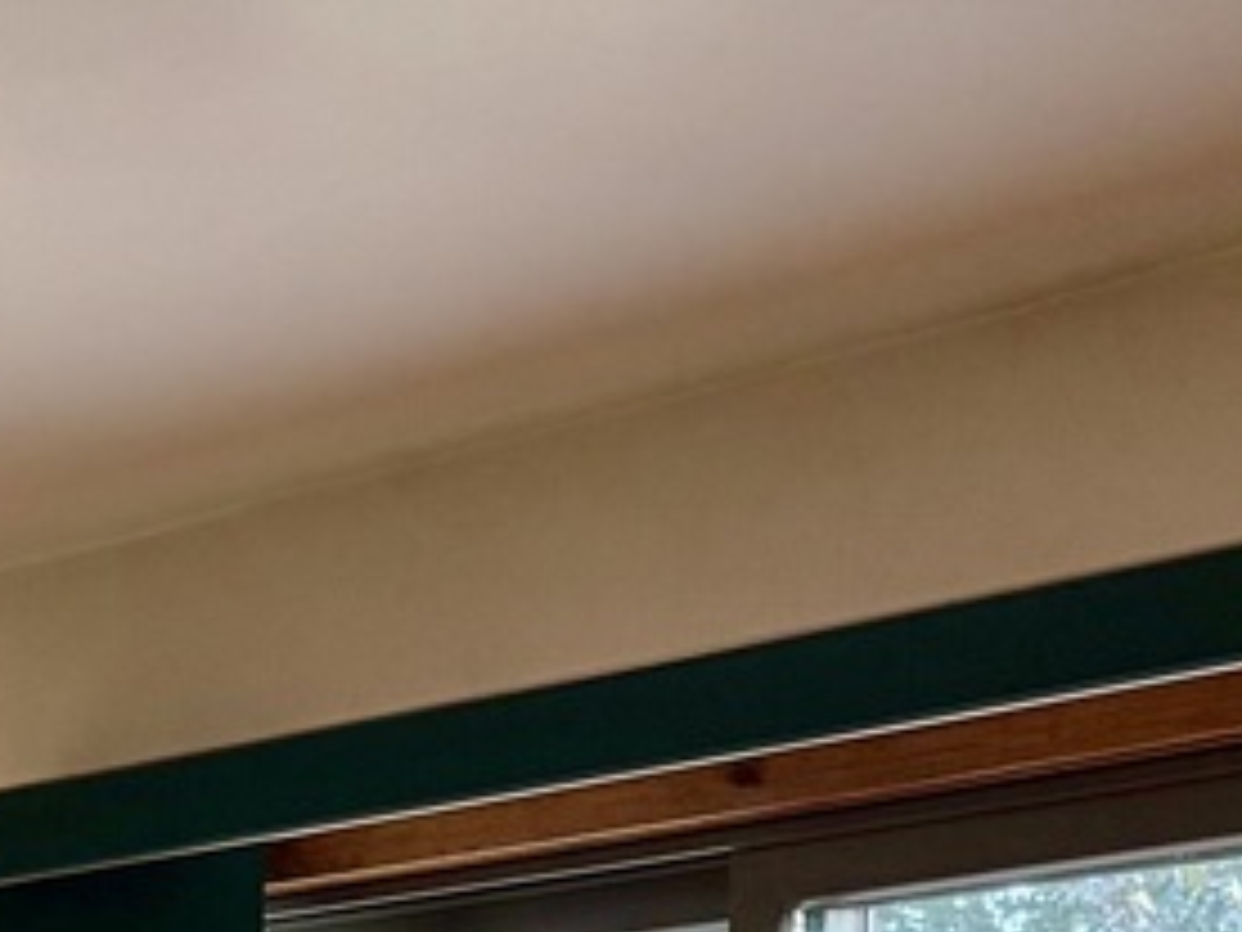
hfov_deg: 15.7
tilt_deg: -0.7
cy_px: 1675
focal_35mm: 125
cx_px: 292
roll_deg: -0.5
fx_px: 4485
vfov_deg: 11.1
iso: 250
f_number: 1.78
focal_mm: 6.76
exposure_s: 1/120
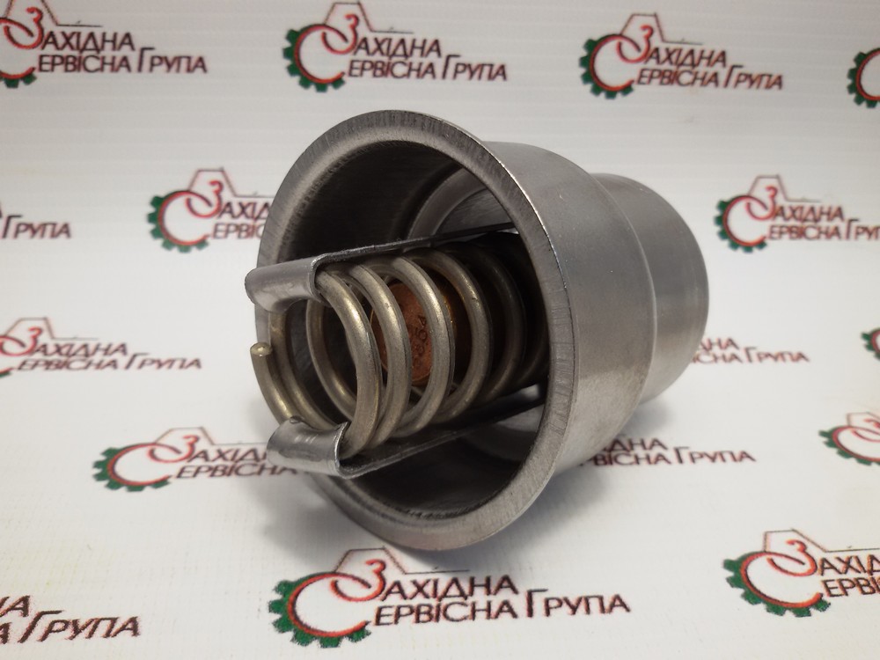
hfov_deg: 58.4
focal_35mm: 31
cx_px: 440
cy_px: 330
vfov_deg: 45.4
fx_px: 788
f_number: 2.4
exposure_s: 1/50
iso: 40
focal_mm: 2.93
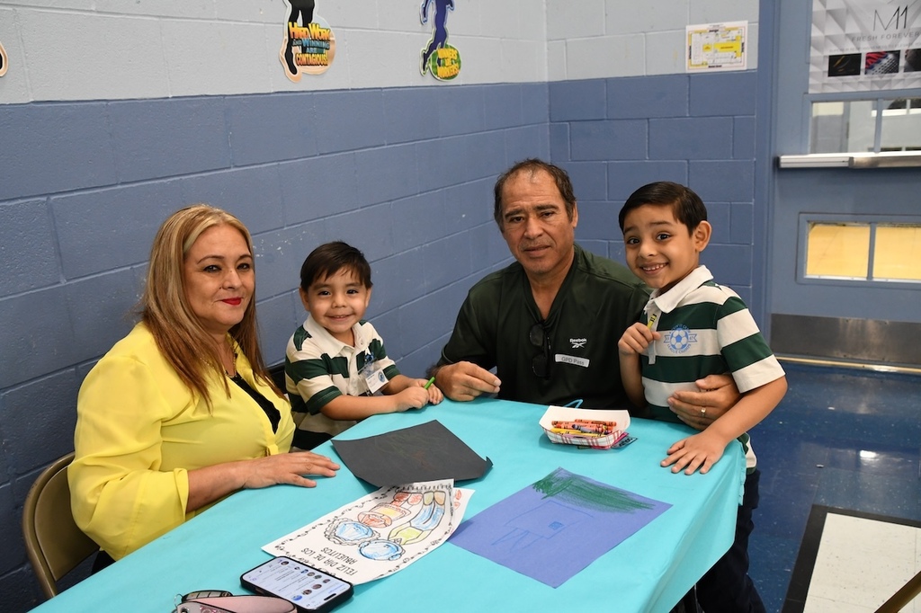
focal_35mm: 33
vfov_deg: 39.9
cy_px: 306
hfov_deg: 57.2
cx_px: 460
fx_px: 844
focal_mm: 22
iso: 2000
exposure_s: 1/60
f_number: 5.6
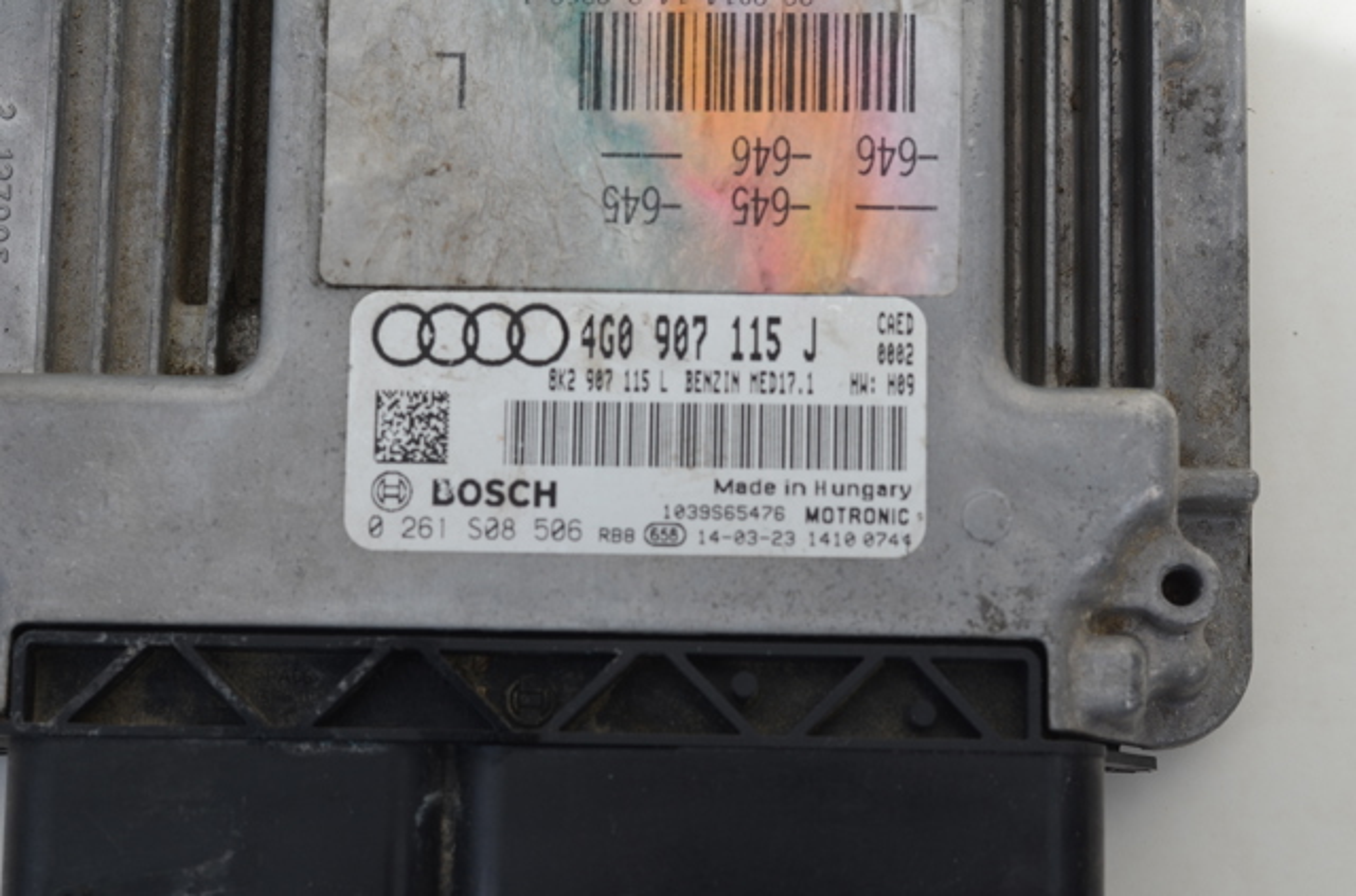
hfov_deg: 27.1
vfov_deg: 18.1
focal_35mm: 75
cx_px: 678
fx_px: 2817
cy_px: 448
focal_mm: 50
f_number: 8
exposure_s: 1/250
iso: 200
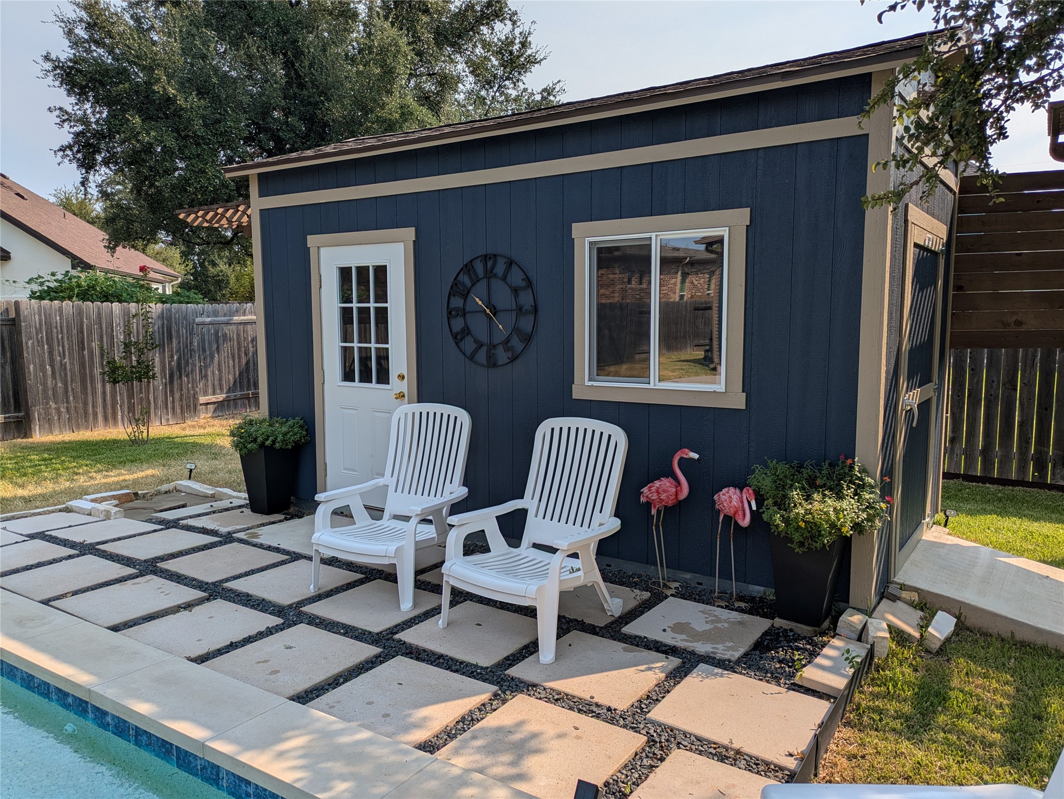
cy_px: 400
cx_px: 532
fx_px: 769
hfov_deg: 69.4
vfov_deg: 54.9
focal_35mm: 25
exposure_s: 1/2294
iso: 49
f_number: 1.89
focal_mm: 5.43
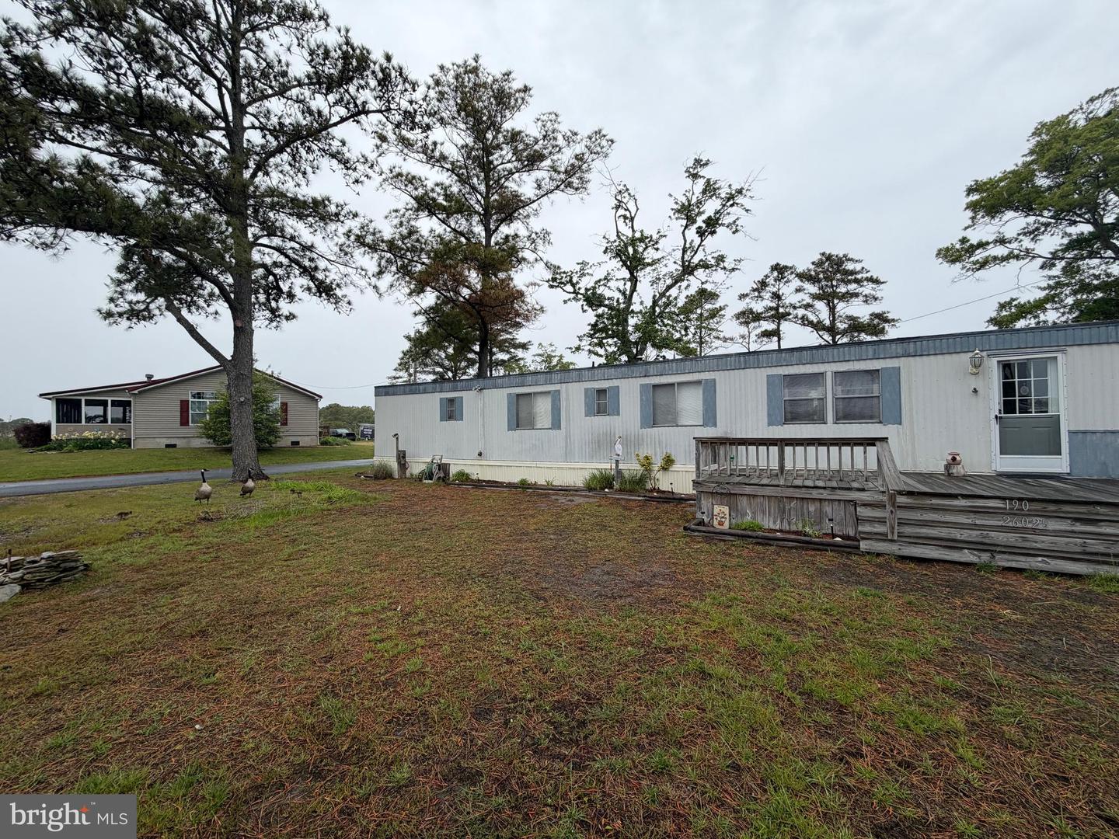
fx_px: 453
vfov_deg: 85.7
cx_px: 560
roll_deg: +0.8
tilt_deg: +3.2
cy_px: 420
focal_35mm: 14
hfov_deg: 102.1
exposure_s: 1/770
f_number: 2.2
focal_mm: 2.22
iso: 40
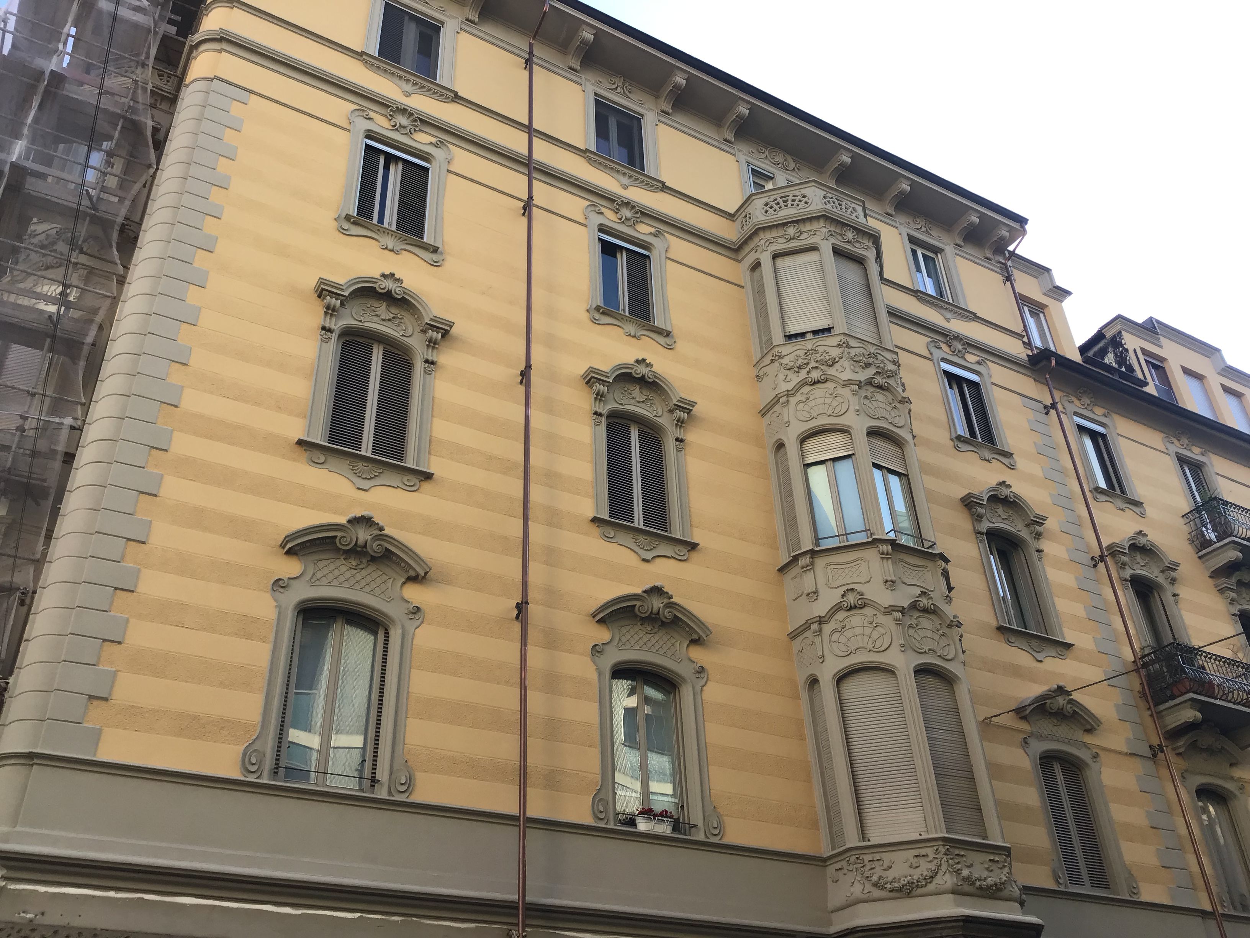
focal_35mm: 31
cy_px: 469
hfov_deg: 58.4
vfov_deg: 45.4
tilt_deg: +35.1
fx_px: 1119
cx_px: 625
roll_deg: +3.0
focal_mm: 3.3
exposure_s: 1/184
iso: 25
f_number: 2.4
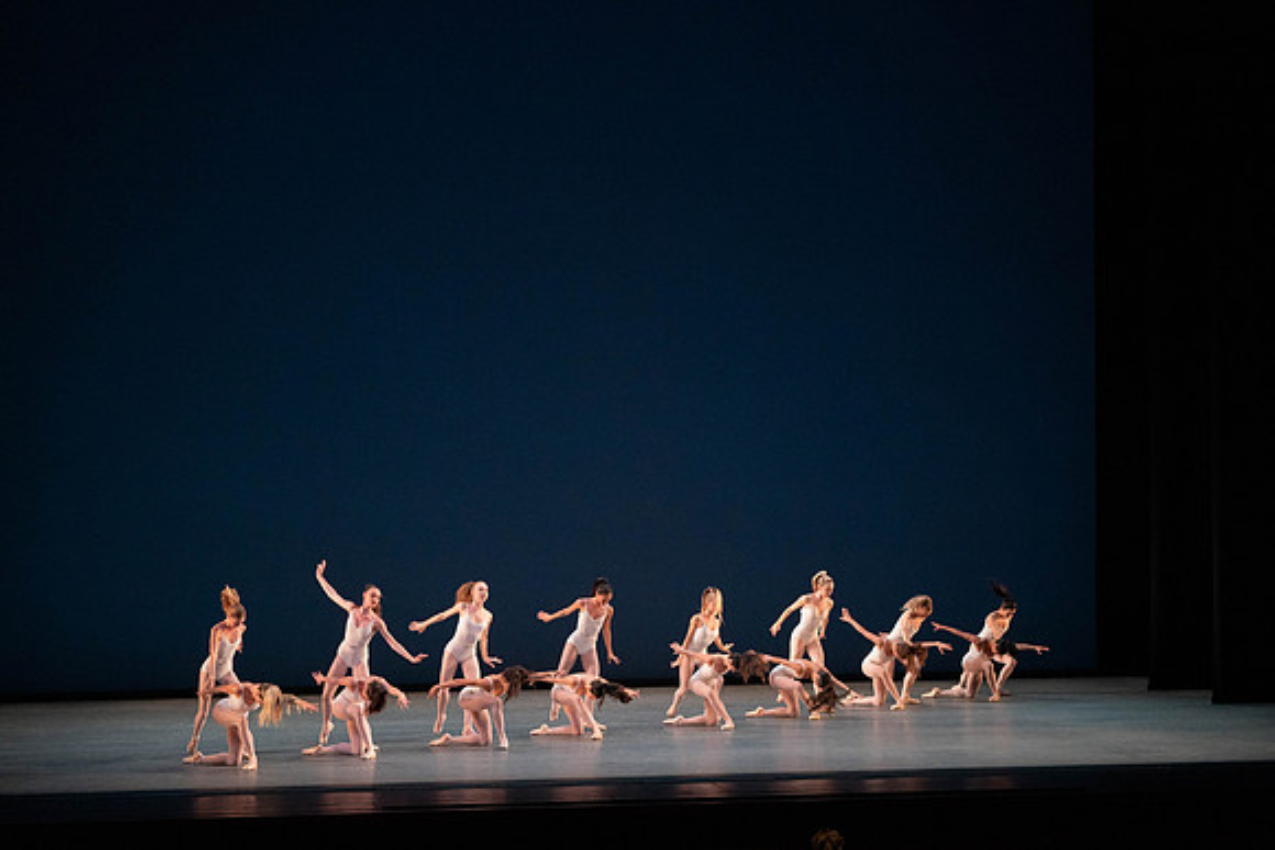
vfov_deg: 13.7
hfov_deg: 20.4
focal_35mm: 100
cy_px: 425
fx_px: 3542
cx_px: 638
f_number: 6.3
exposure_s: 1/400
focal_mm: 100
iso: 5000
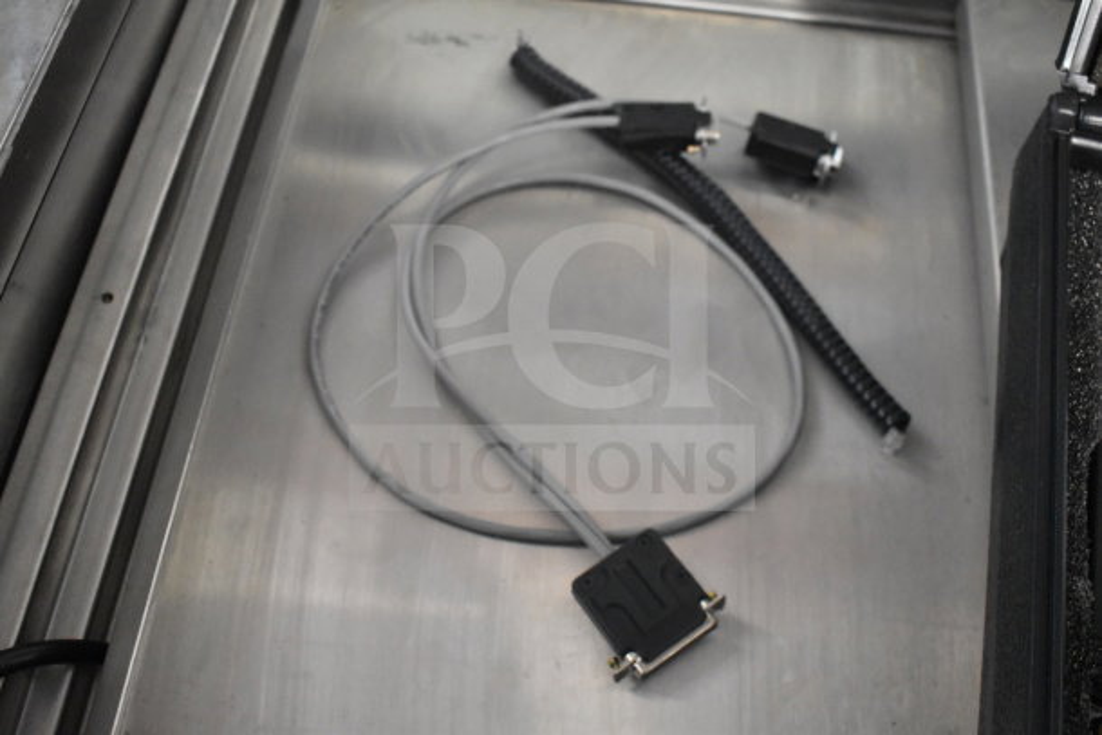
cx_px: 551
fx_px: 1102
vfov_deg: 36.9
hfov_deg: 53.1
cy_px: 368
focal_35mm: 36
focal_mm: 24
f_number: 3.8
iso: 5600
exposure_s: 1/40
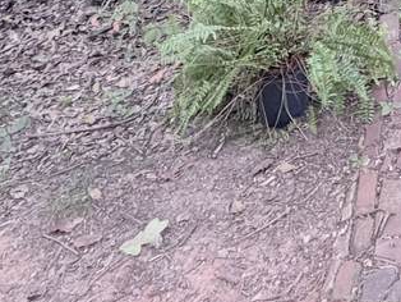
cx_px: 480
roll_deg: +0.5
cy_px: -293
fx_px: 661
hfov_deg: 29.2
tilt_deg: +1.2
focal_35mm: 57
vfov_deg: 18.1
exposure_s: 1/121
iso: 100
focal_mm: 2.22
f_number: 2.2
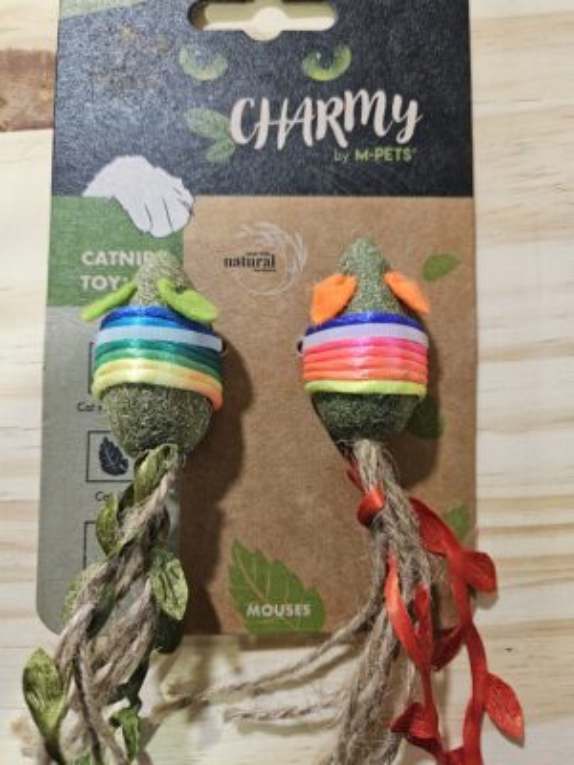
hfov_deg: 58.9
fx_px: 509
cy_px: 382
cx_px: 287
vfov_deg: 73.9
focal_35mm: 23
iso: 640
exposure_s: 1/100
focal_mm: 5.4
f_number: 1.8
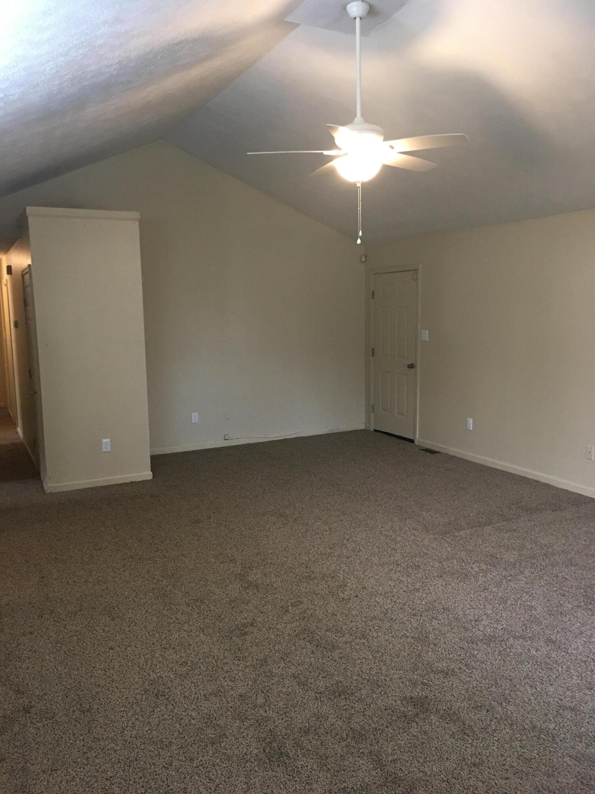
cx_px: 298
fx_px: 665
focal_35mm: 29
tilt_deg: -7.1
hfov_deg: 48.2
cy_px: 397
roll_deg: +0.8
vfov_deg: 61.7
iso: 80
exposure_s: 1/15
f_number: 2.2
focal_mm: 4.15
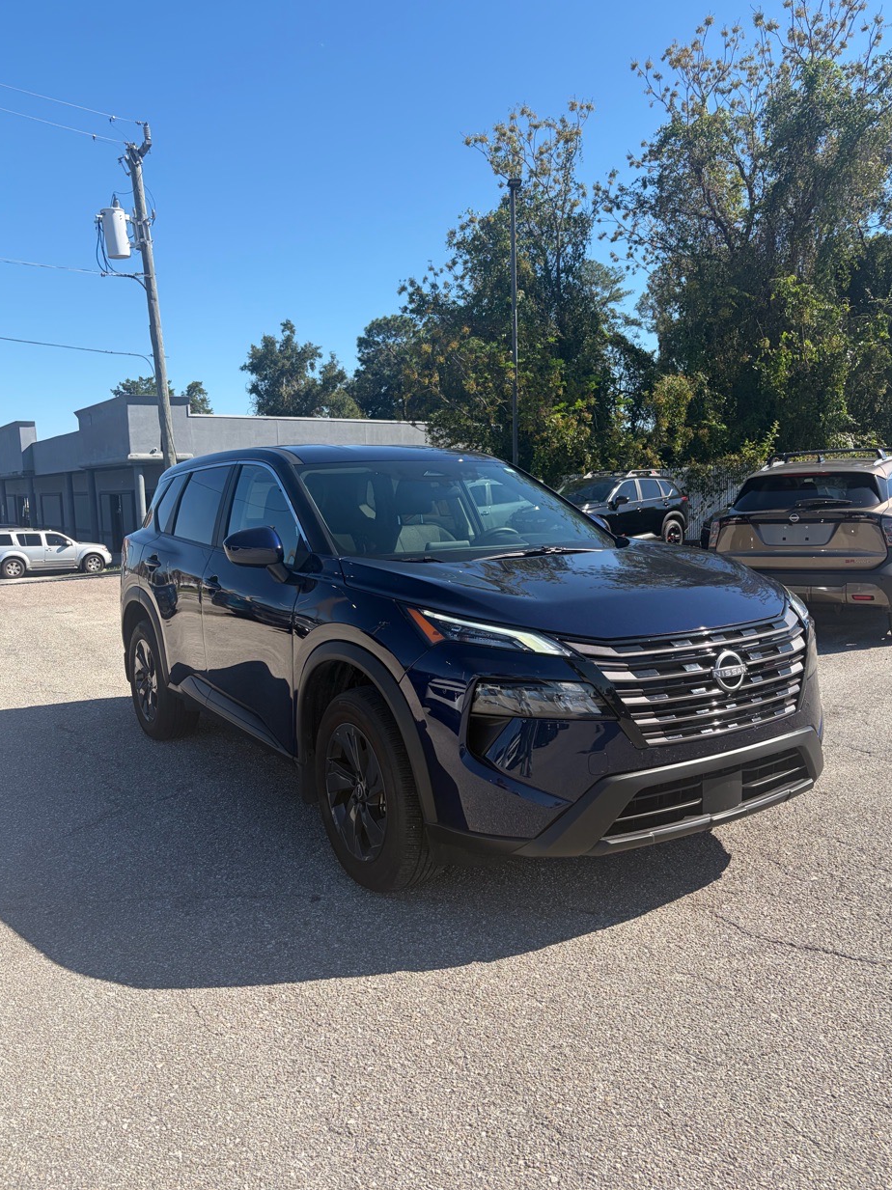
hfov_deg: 51.3
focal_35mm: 27
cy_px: 602
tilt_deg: -6.4
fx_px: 928
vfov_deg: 65.3
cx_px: 454
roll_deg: +0.4
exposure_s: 1/2283
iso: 50
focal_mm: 5.96
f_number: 1.6
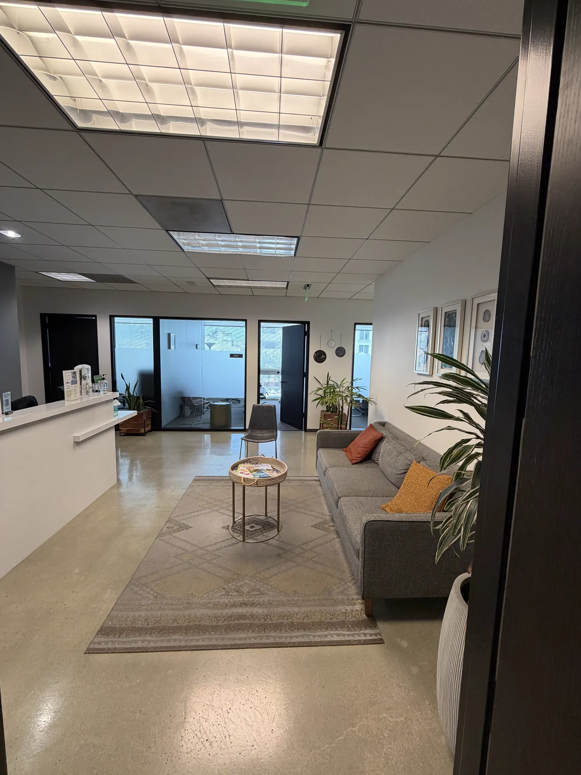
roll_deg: -1.4
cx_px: 290
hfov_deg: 85.7
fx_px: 313
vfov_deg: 102.1
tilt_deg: -6.3
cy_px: 388
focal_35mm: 14
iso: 160
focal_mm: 2.22
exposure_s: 1/120
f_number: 2.2
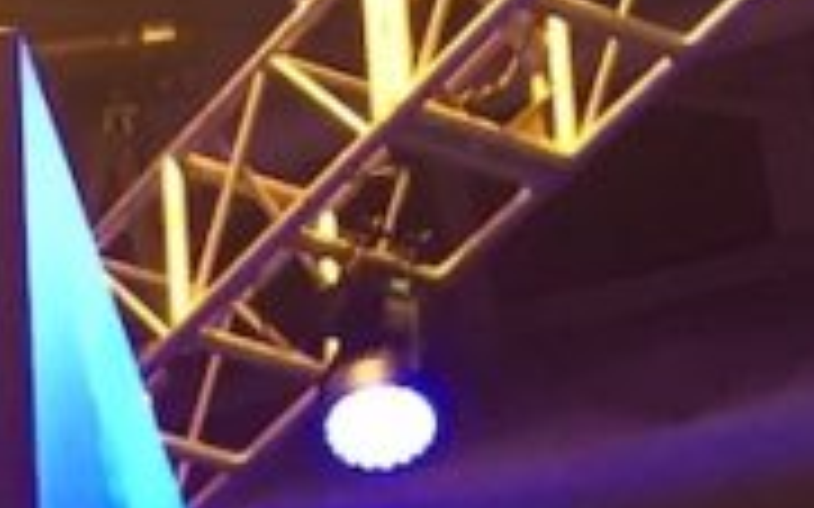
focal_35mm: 174
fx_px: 3859
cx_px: -580
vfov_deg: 6.1
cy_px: 2167
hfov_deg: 11.3
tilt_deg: +11.0
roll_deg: +1.1
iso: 100
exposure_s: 1/33
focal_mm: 4.15
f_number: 2.2
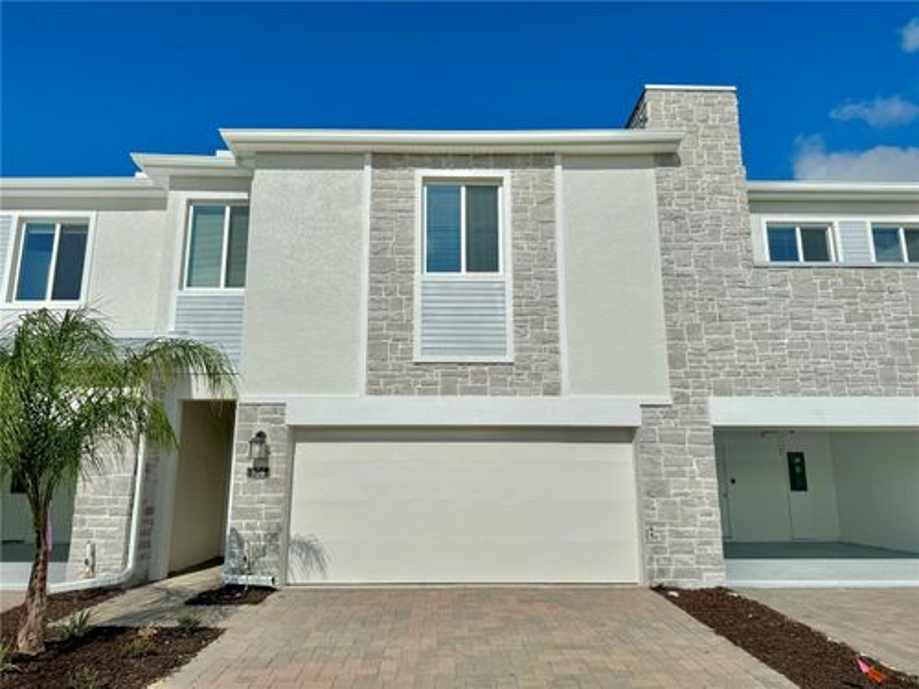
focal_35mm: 24
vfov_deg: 56.8
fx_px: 637
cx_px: 460
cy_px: 344
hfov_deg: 71.6
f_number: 1.78
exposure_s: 1/23256
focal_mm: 6.76
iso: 64
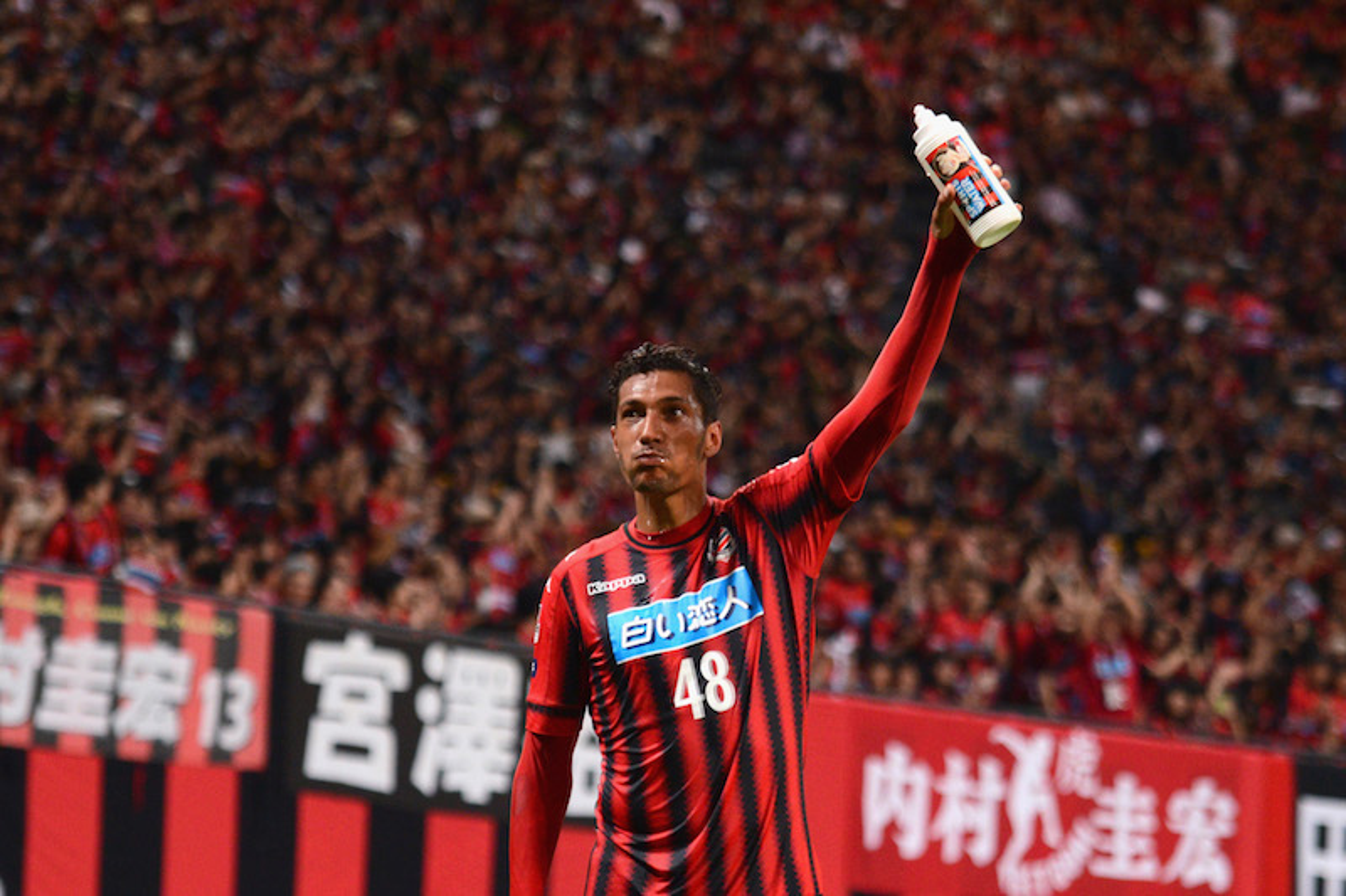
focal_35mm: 158
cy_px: 448
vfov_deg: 8.7
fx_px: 5887
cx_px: 673
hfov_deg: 13.0
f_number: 2.8
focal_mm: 105
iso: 2000
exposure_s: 1/640
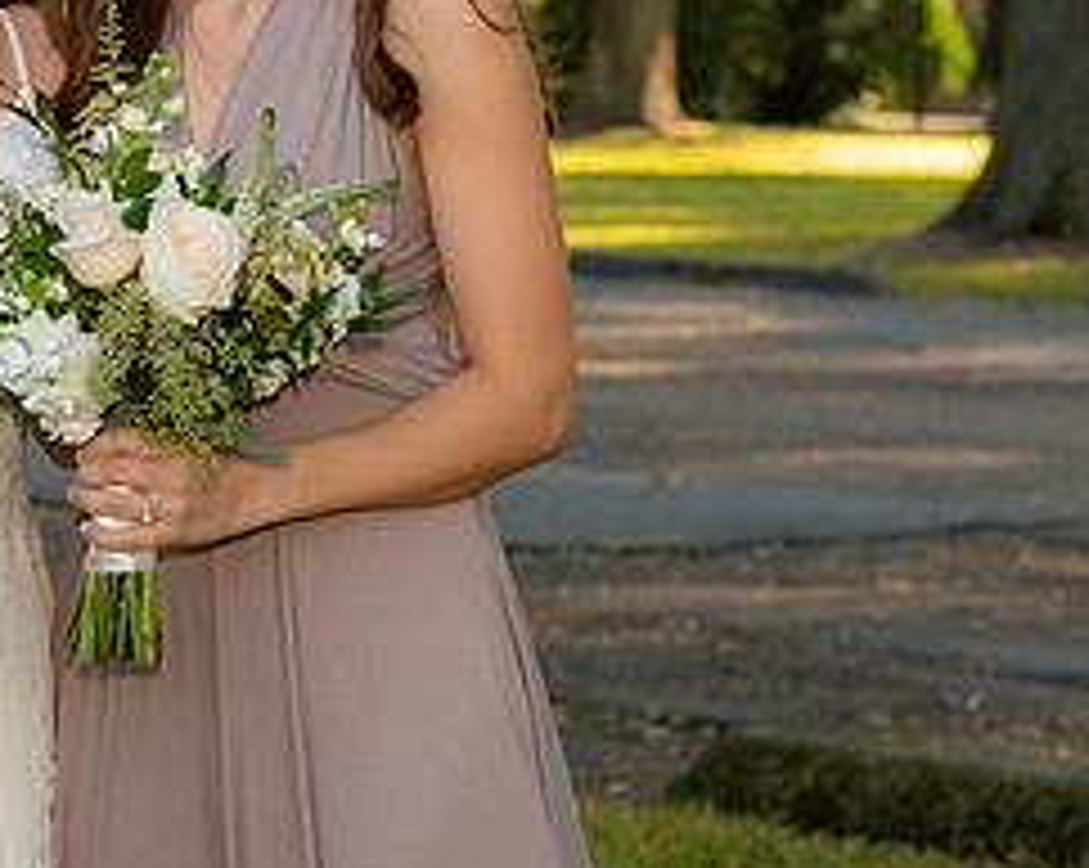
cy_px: 324
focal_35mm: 180
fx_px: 5794
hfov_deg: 10.7
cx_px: 108
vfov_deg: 8.6
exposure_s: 1/320
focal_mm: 80
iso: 1250
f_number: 6.3
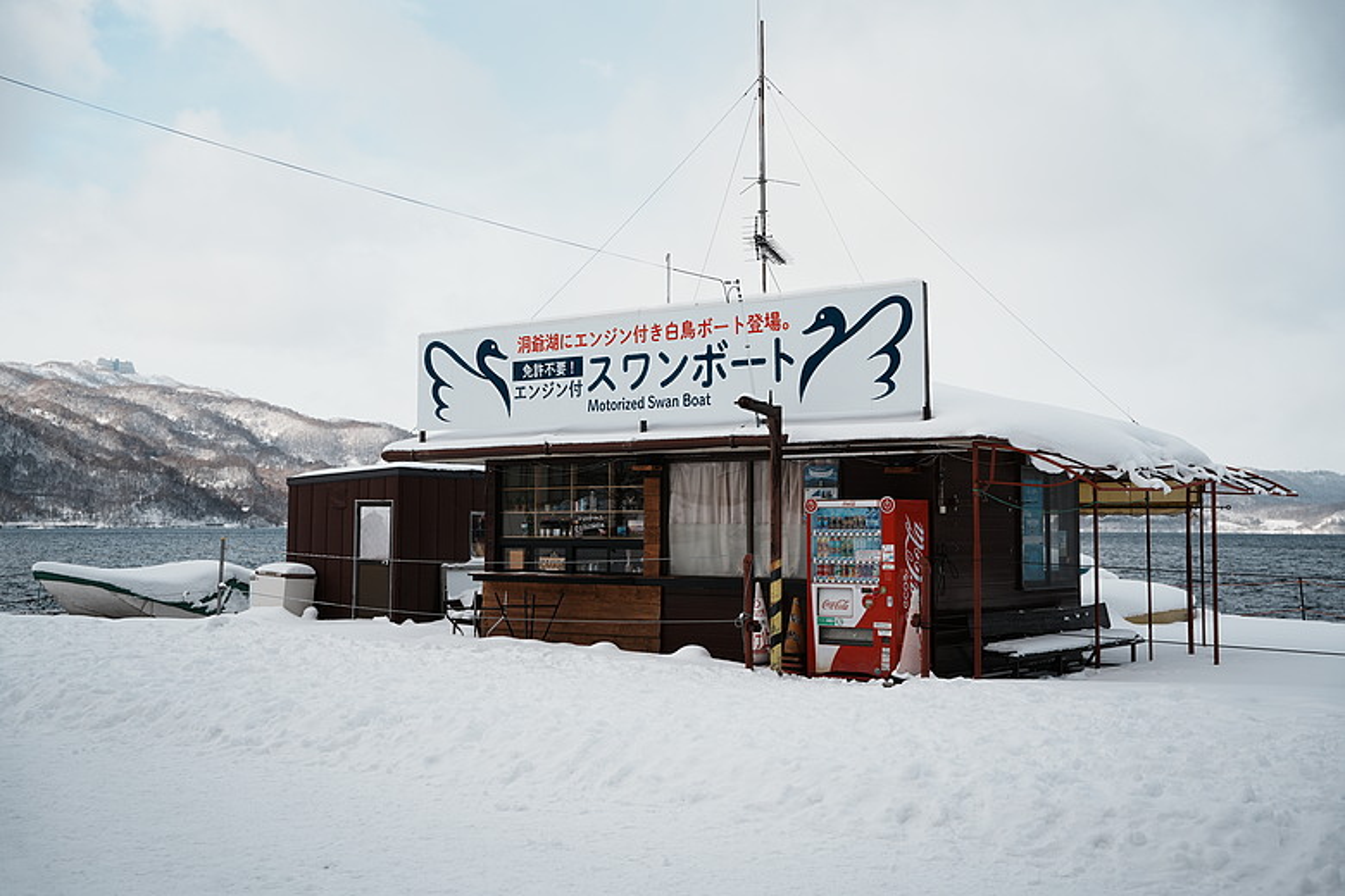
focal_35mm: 42
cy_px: 448
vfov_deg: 32.2
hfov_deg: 46.8
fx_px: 1554
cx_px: 672
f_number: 2.8
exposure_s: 1/6400
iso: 250
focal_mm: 41.6
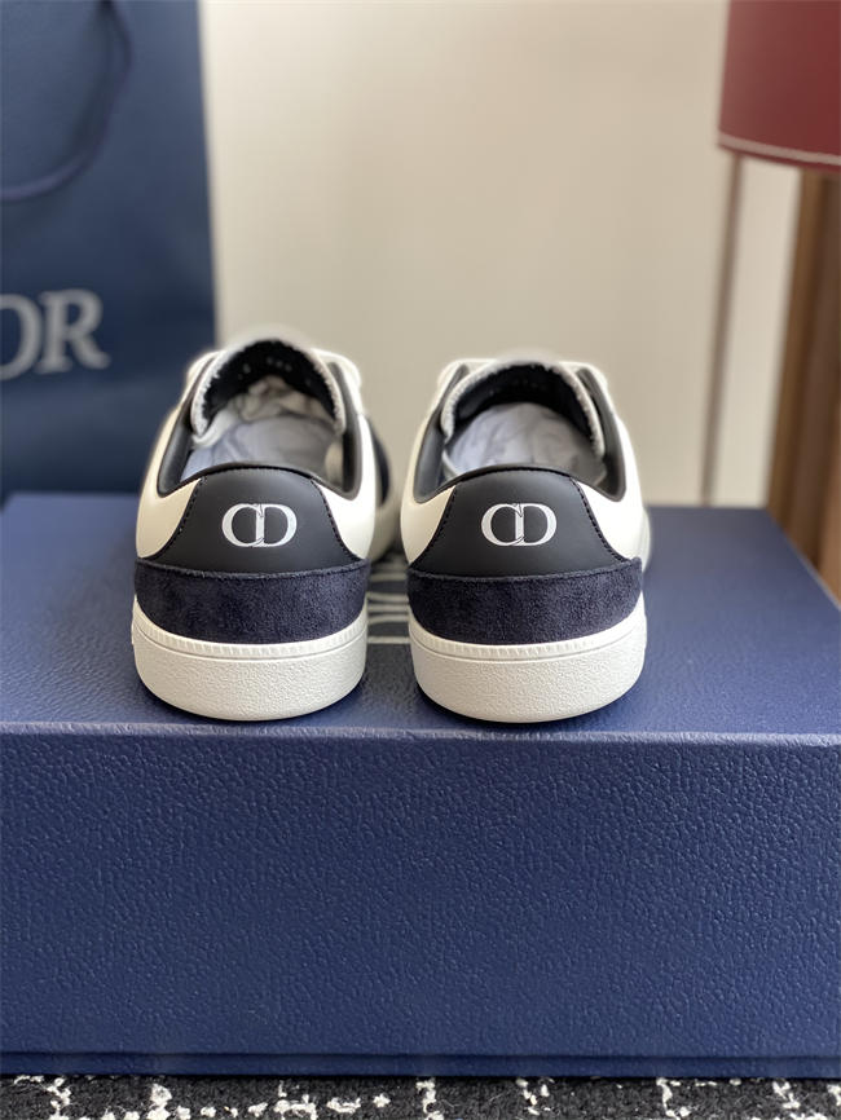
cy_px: 560
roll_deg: -2.6
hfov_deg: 28.0
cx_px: 420
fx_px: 1684
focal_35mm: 52
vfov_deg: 36.8
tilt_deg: -17.5
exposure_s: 1/122
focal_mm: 6
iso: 32
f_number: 2
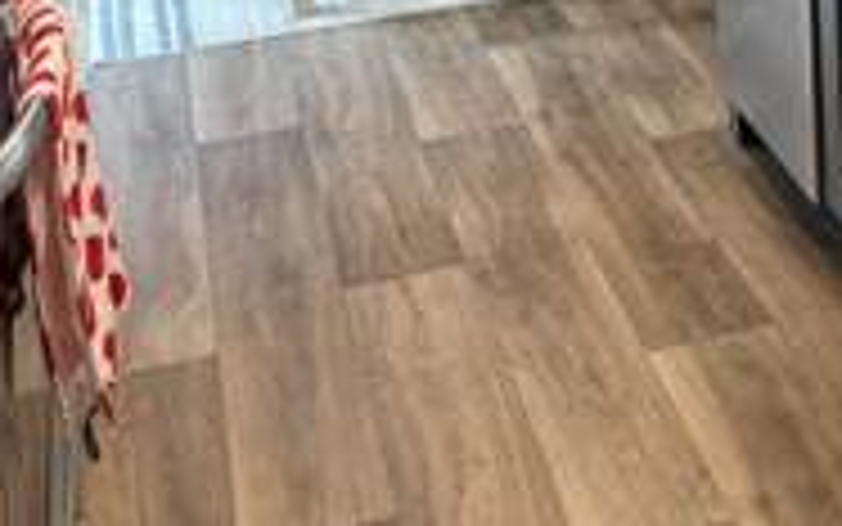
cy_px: -301
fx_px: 1997
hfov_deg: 22.3
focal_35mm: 87
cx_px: 964
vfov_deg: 13.9
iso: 100
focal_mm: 6.76
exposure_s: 1/60
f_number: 1.78
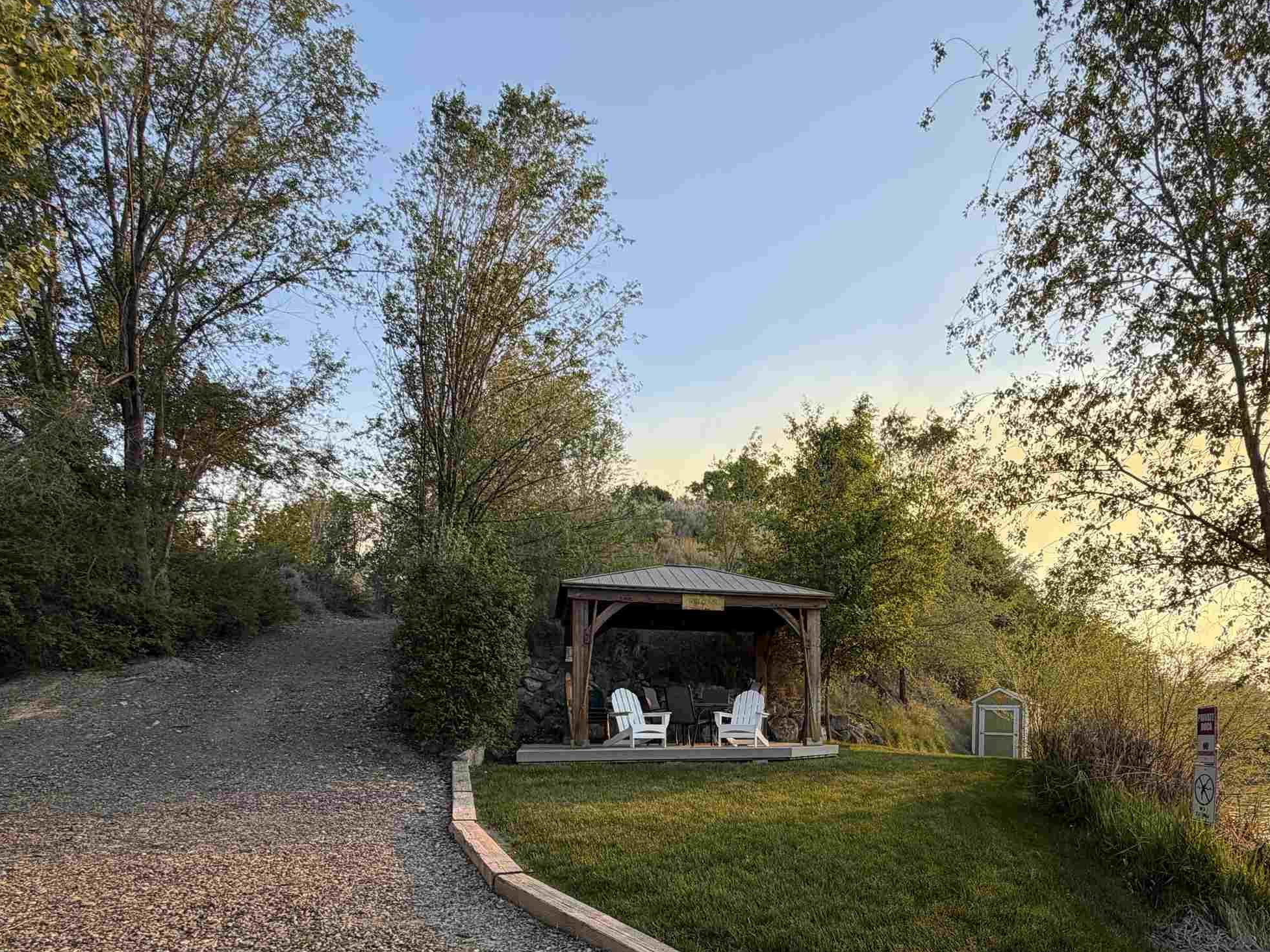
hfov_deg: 75.2
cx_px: 789
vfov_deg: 58.3
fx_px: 807
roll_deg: +0.6
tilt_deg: +3.5
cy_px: 698
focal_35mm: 22
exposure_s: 1/502
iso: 50
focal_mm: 2.22
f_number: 2.2
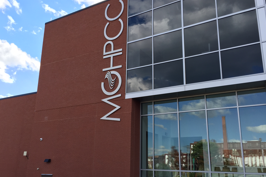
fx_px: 244
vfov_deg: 39.9
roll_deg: -2.2
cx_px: 131
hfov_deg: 57.2
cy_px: 98
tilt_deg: +15.2
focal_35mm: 33
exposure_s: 1/791
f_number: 2.2
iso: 32
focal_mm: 4.15
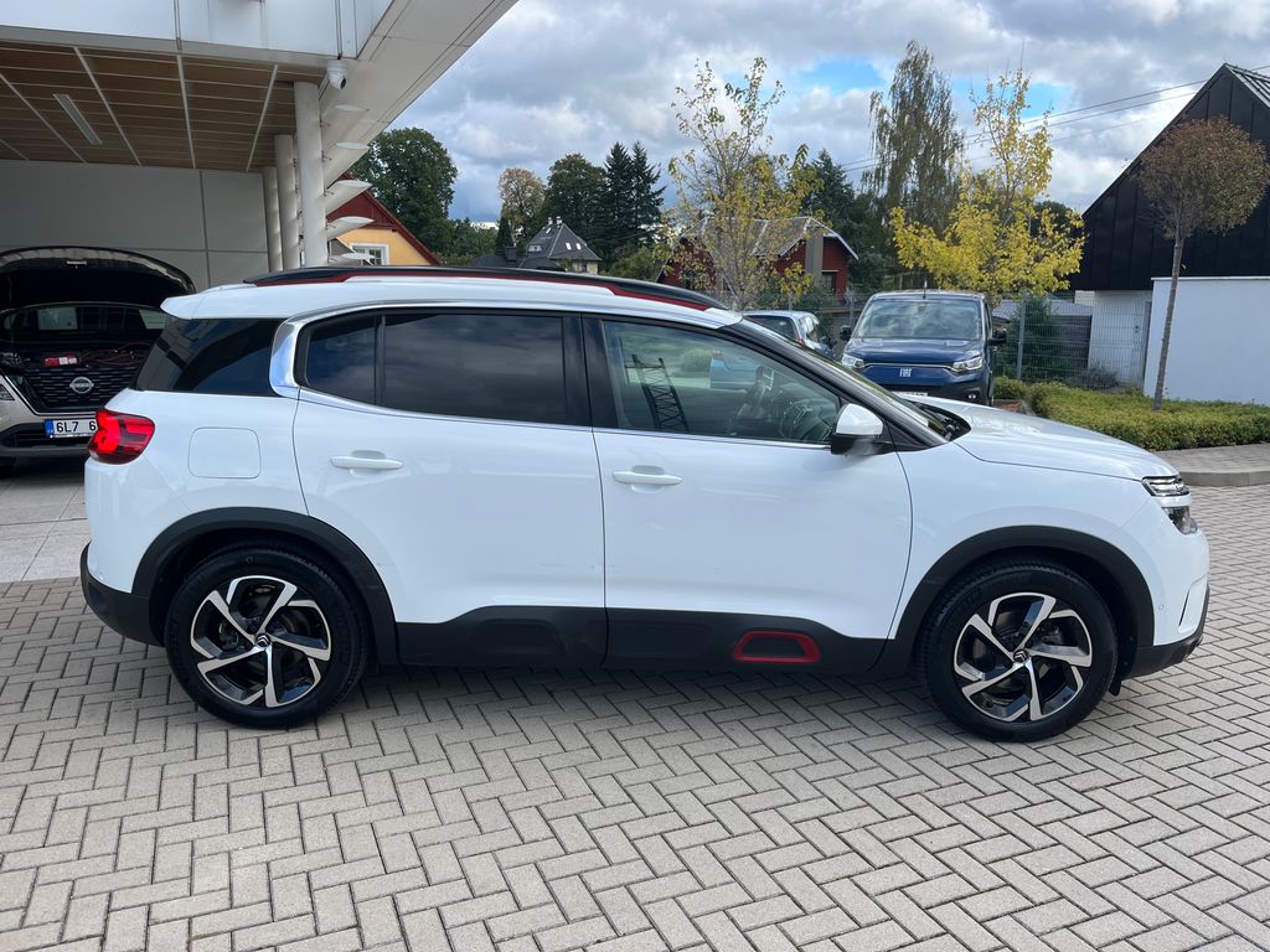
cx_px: 635
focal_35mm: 26
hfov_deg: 67.3
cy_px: 476
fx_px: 954
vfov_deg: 53.1
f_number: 1.6
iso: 50
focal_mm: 5.1
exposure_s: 1/1086
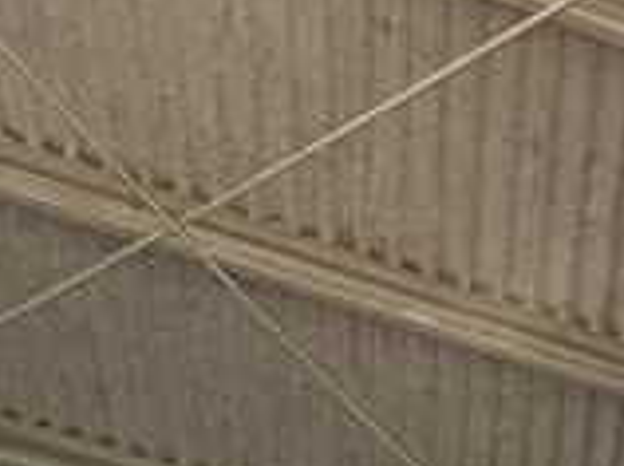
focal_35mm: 91
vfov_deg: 11.0
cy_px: 1374
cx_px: 944
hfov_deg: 18.9
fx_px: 1638
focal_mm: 2.22
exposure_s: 1/60
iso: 400
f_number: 2.2
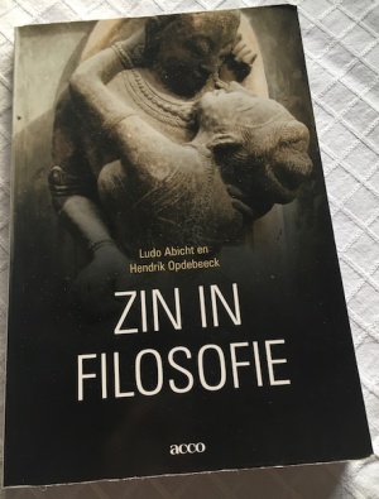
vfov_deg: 61.4
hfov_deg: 48.6
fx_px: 420
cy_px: 250
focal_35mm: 29
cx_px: 190
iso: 80
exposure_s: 1/33
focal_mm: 4.15
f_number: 2.2
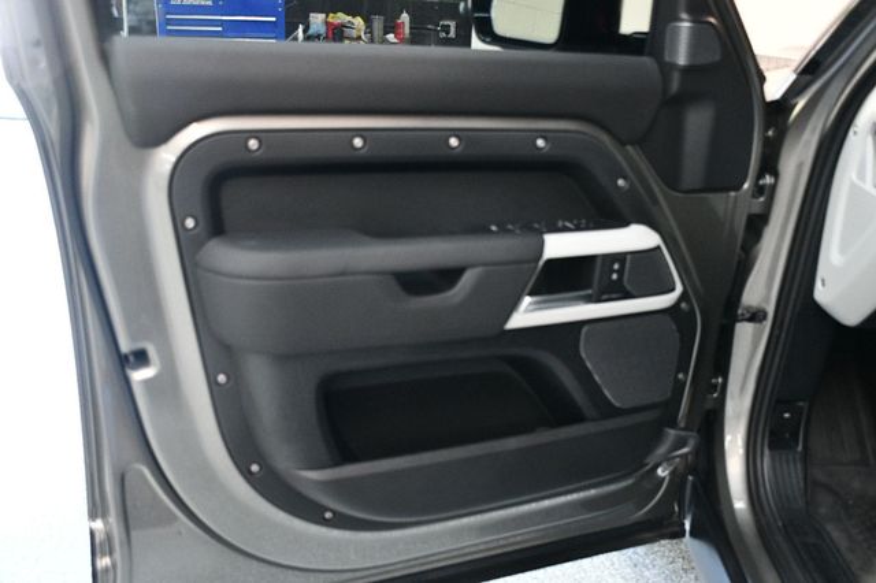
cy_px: 292
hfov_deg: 55.8
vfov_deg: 38.8
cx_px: 438
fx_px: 827
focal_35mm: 34
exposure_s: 1/60
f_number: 3.8
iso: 3200
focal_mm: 23
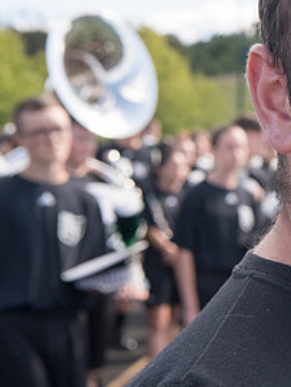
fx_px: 1264
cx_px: 409
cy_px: 192
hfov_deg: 12.6
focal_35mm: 113
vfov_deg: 17.4
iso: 400
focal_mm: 55
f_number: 8
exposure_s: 1/640
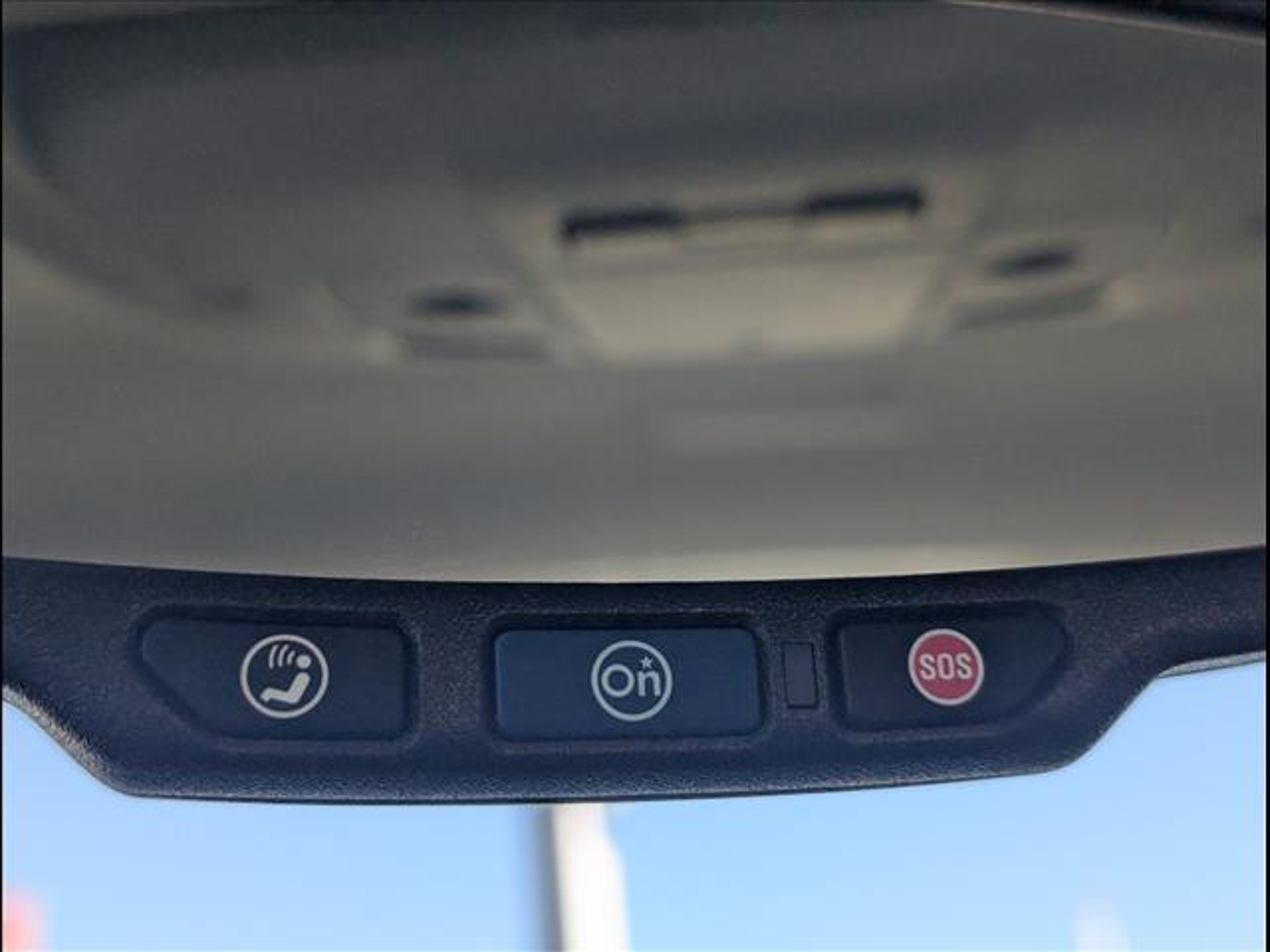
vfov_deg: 29.7
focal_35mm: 49
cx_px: 635
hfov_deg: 38.9
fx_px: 1798
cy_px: 476
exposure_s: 1/227
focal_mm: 6.9
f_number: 1.68
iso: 18
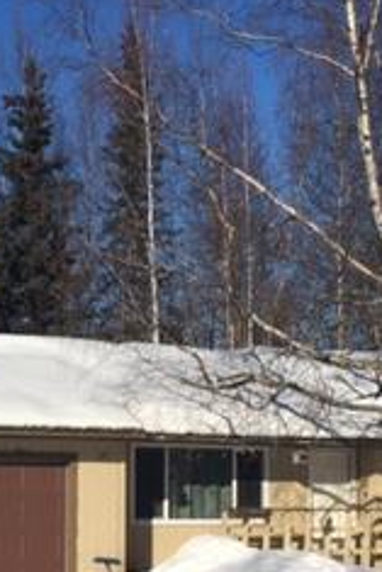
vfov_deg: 24.6
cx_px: 122
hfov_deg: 16.6
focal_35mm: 82
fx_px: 1303
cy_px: 380
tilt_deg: +5.6
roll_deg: -0.9
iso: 32
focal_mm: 4.15
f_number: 2.2
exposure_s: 1/3597
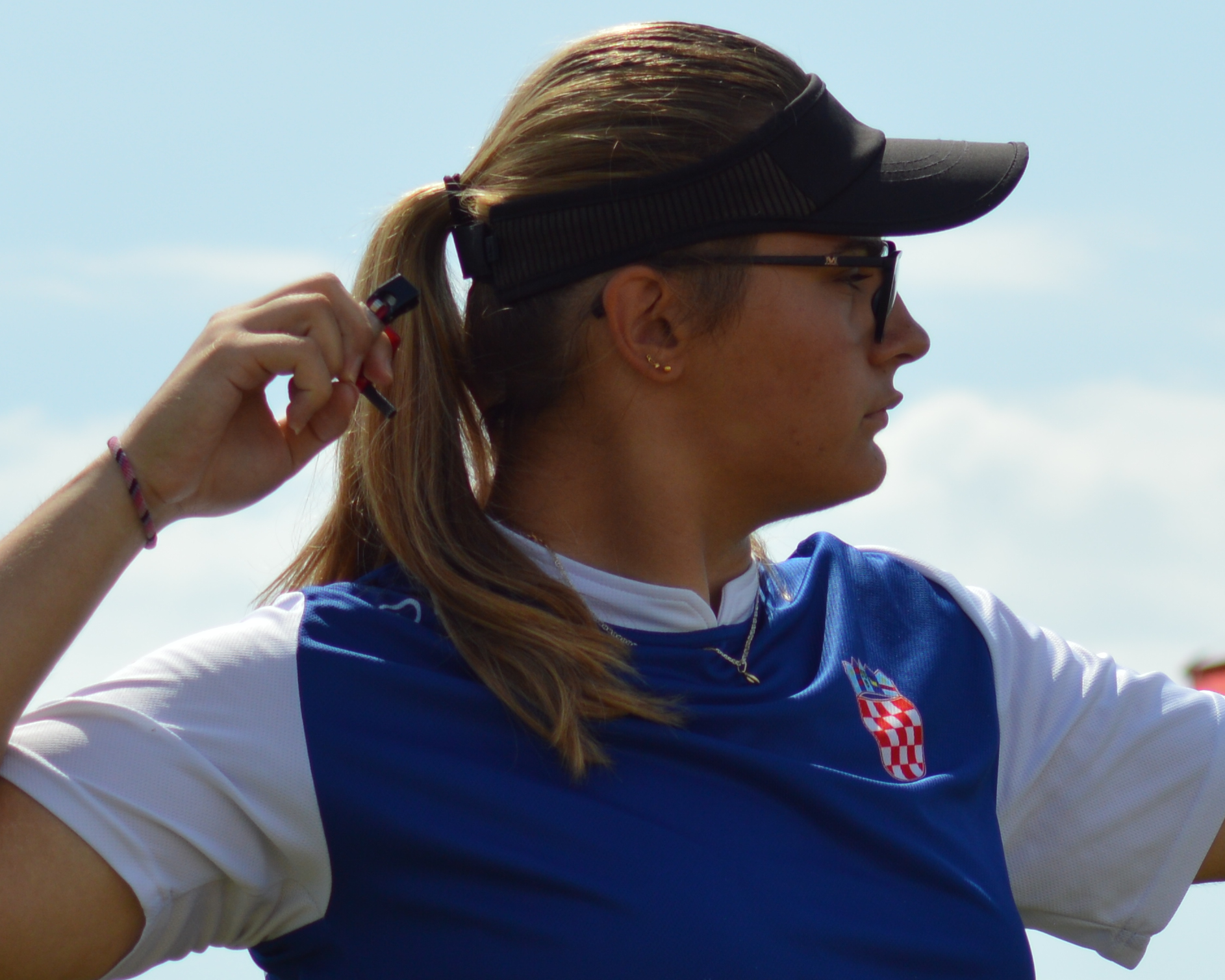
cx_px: 1676
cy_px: 803
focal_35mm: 336
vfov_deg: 4.6
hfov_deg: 5.7
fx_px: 12200
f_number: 6.3
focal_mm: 75
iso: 100
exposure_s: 1/640
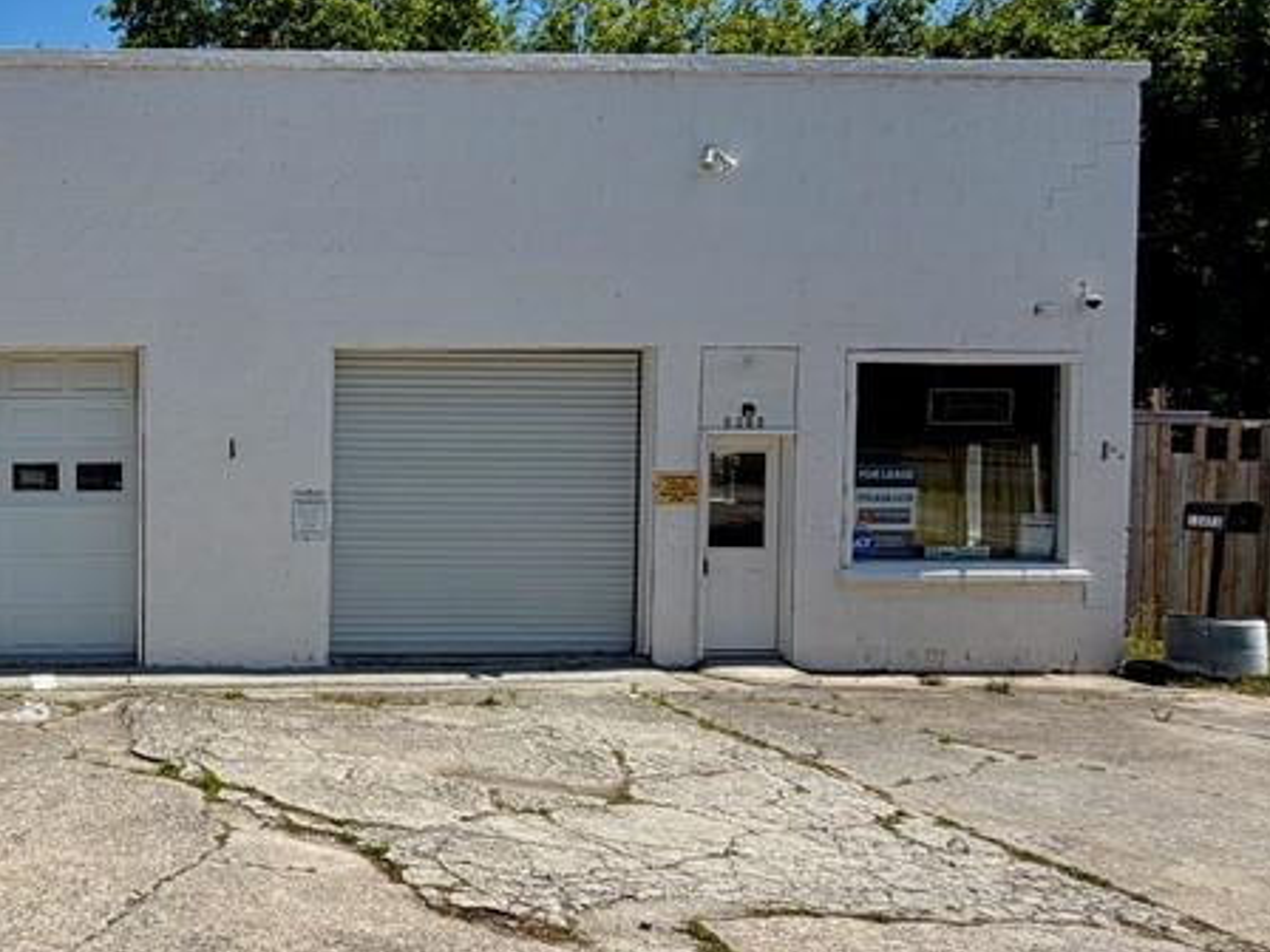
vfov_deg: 44.2
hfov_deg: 51.0
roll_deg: +0.1
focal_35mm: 32
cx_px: 153
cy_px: 479
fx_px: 1174
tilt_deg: -2.2
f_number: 2.2
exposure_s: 1/1145
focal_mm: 2.22
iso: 20
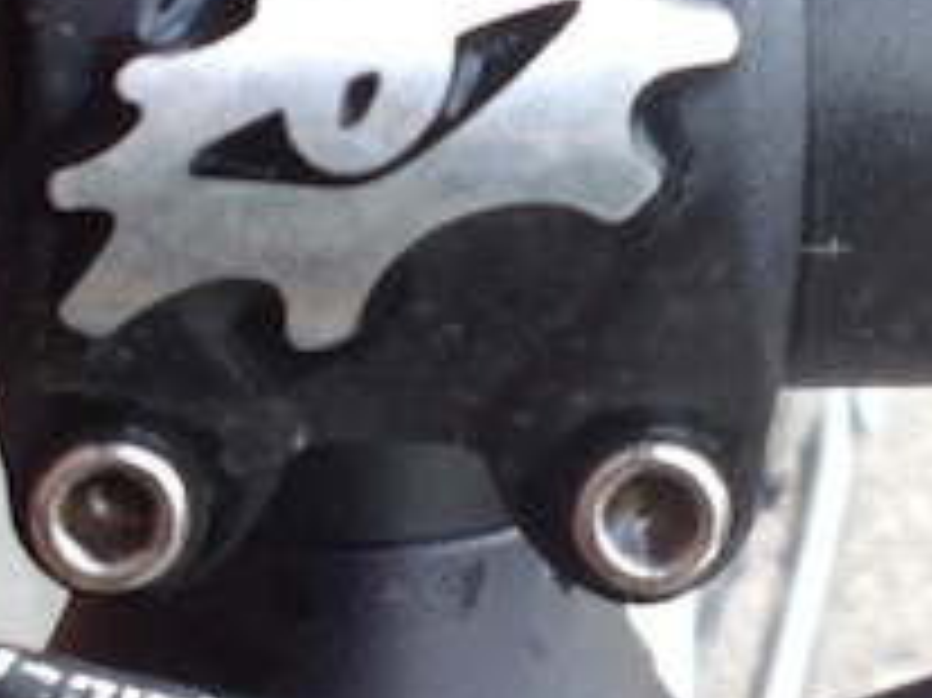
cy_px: 72
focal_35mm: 173
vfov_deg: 8.5
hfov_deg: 11.4
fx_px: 4655
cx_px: 441
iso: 50
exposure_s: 1/144
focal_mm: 4.28
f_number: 2.4
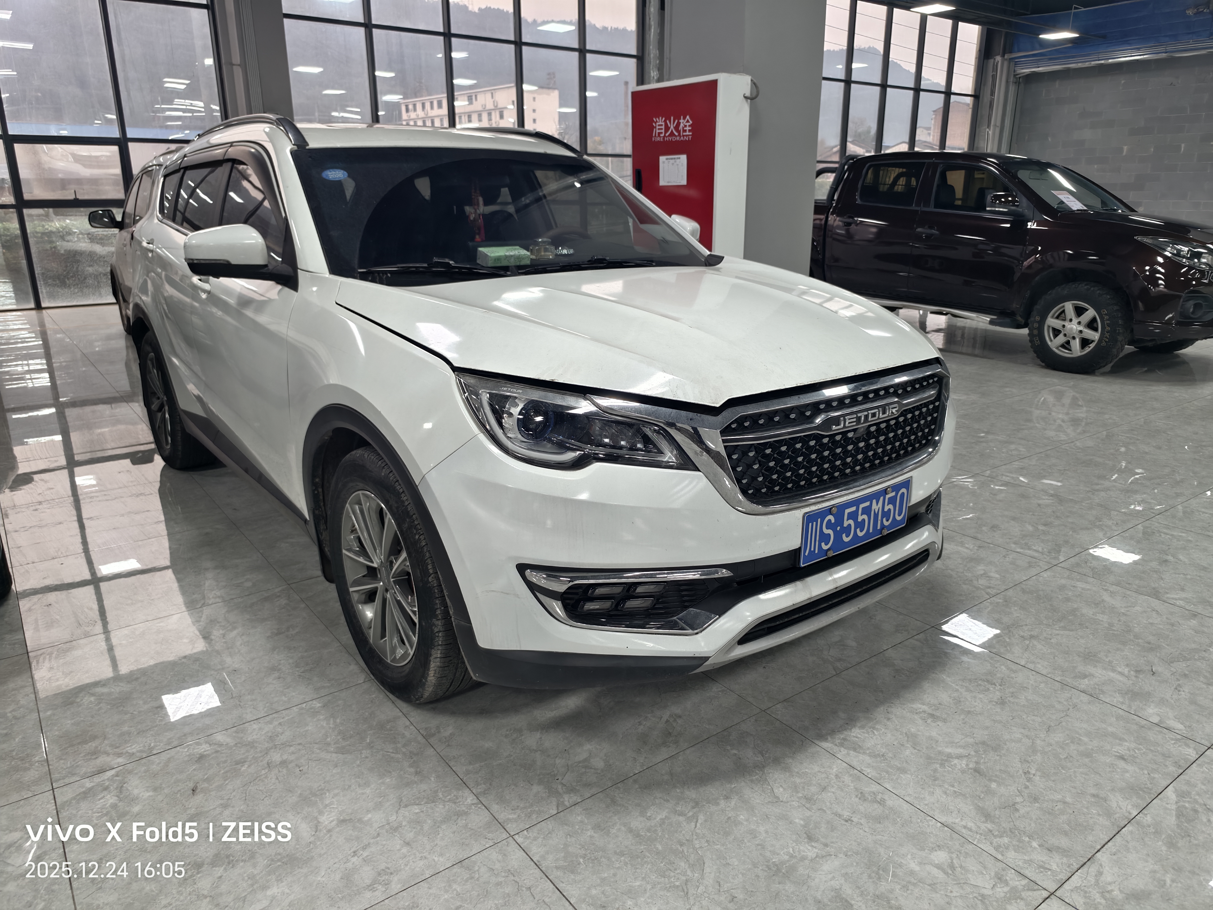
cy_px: 455
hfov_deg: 73.9
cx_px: 606
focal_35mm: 23
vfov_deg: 58.9
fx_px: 806
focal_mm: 5.6
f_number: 1.57
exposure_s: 1/100
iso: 341
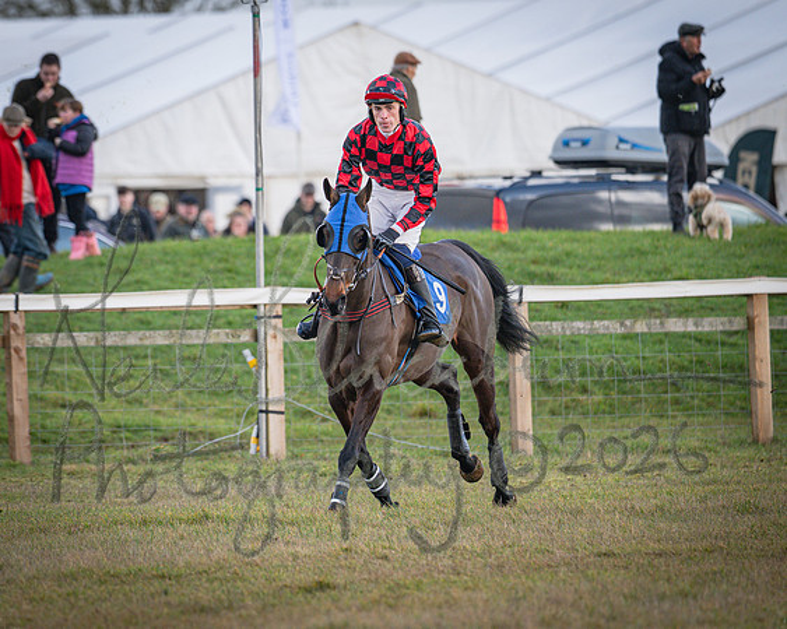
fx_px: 15041
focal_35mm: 646
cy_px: 281
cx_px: 219
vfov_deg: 2.4
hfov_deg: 3.0
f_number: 5
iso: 800
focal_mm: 400
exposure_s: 1/1250
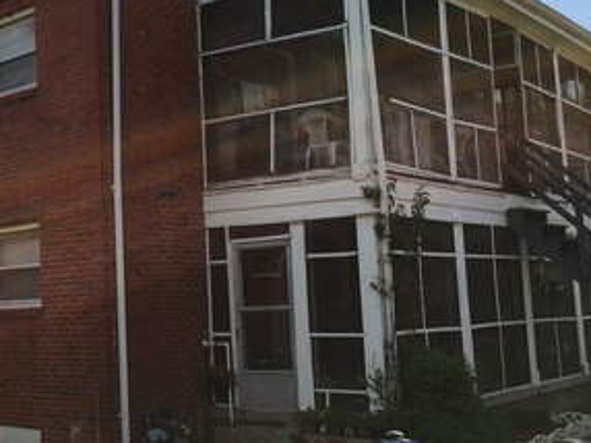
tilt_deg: +6.9
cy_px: 213
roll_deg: +0.4
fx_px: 887
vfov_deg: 28.0
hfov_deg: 36.0
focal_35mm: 52
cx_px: 149
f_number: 2.2
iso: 32
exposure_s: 1/1412
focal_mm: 4.15
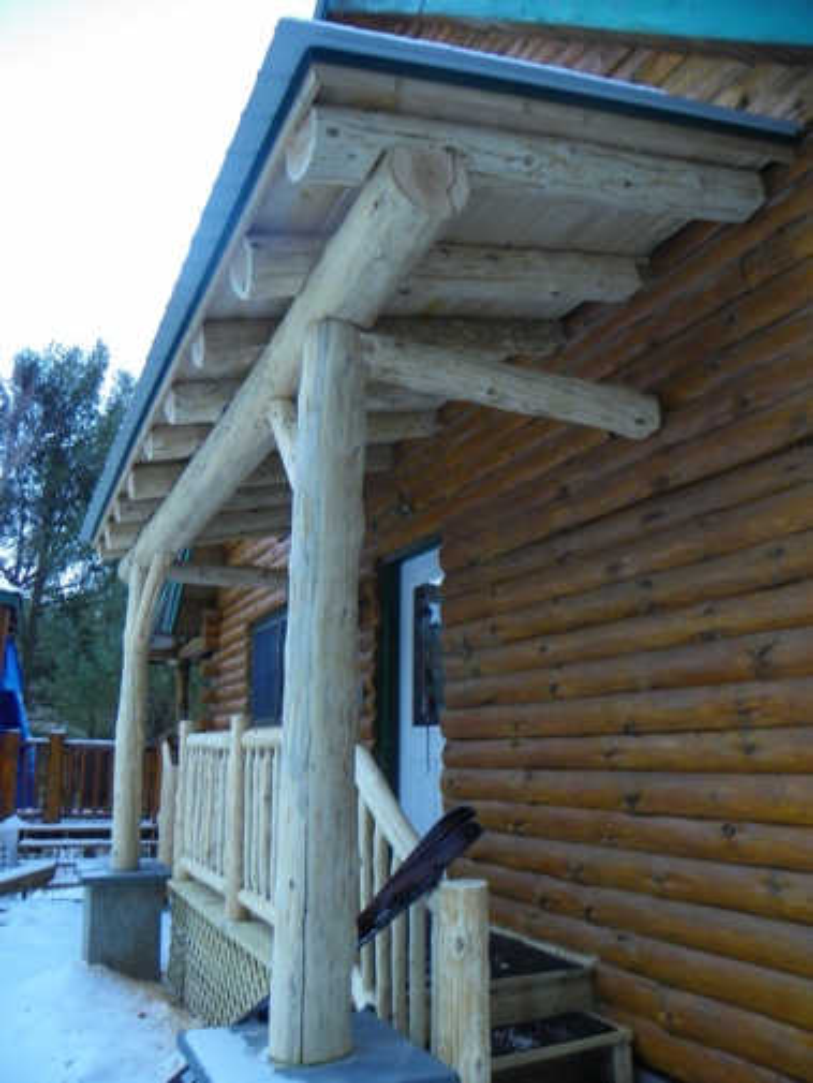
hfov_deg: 53.1
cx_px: 406
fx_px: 814
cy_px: 542
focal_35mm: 26
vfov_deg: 67.3
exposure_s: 1/60
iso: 64
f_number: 2.8
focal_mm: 4.6
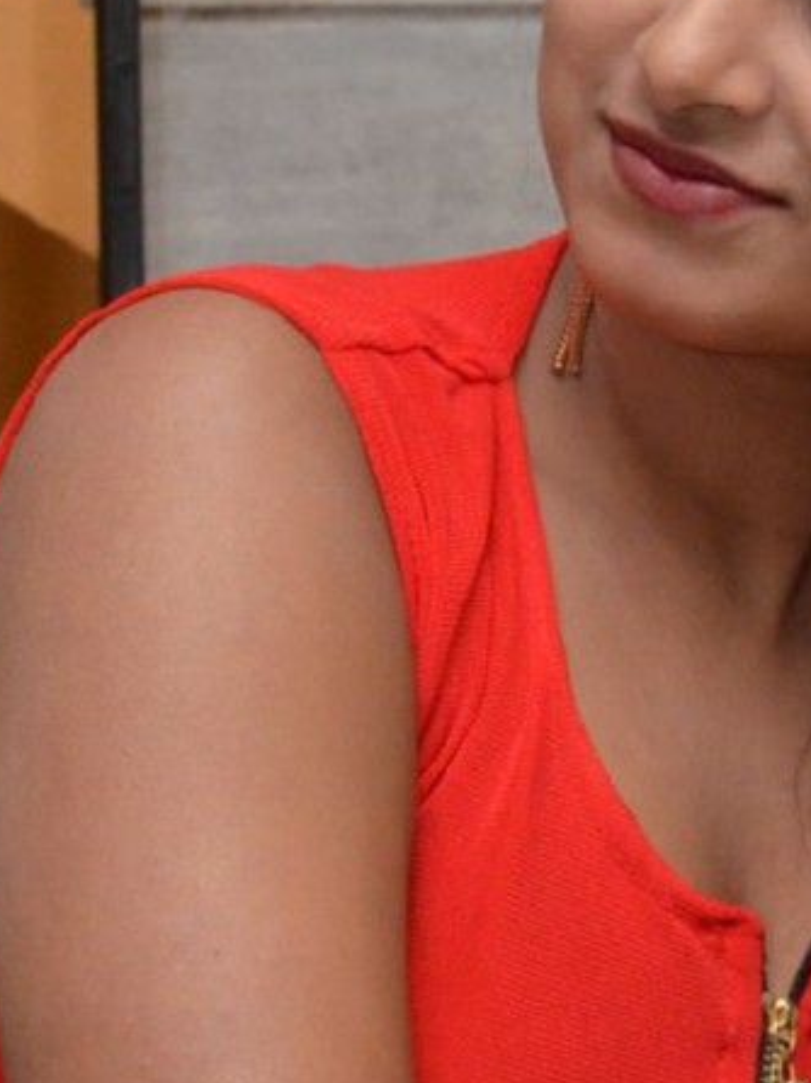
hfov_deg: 5.2
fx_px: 8849
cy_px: 909
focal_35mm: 283
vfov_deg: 7.0
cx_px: 673
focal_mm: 58
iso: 2000
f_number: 8
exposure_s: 1/125
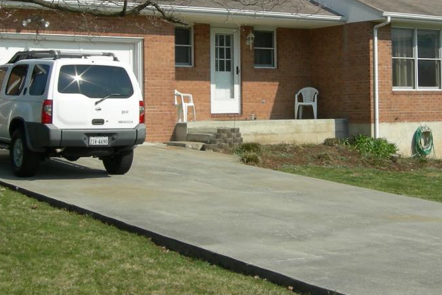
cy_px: 59
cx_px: 293
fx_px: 884
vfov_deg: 18.7
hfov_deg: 27.9
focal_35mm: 72
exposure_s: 1/354
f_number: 6.8
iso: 64
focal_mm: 7.5
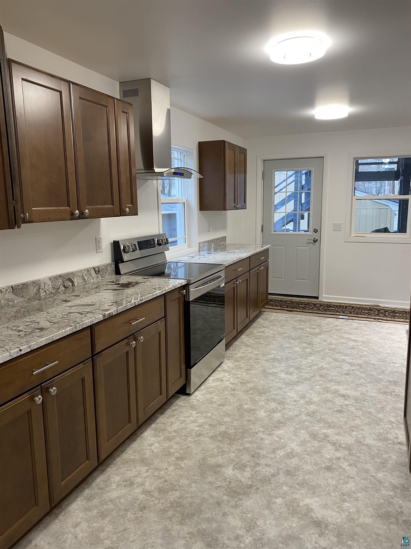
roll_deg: +1.4
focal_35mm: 26
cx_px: 206
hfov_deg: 53.1
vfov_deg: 67.3
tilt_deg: -8.1
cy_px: 274
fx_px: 412
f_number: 1.8
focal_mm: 4.25
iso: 100
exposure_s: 1/60
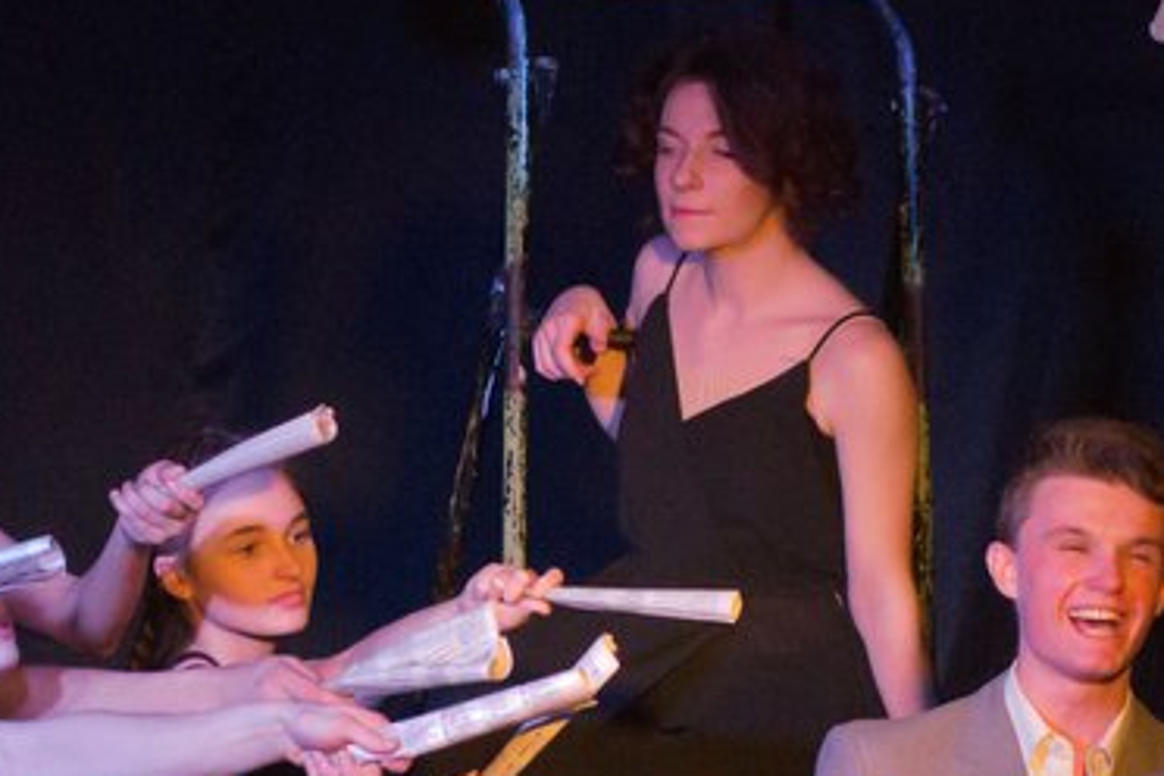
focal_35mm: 322
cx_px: 66
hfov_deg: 6.4
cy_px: 804
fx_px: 10411
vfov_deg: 4.3
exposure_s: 1/500
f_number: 4
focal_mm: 80
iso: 6400
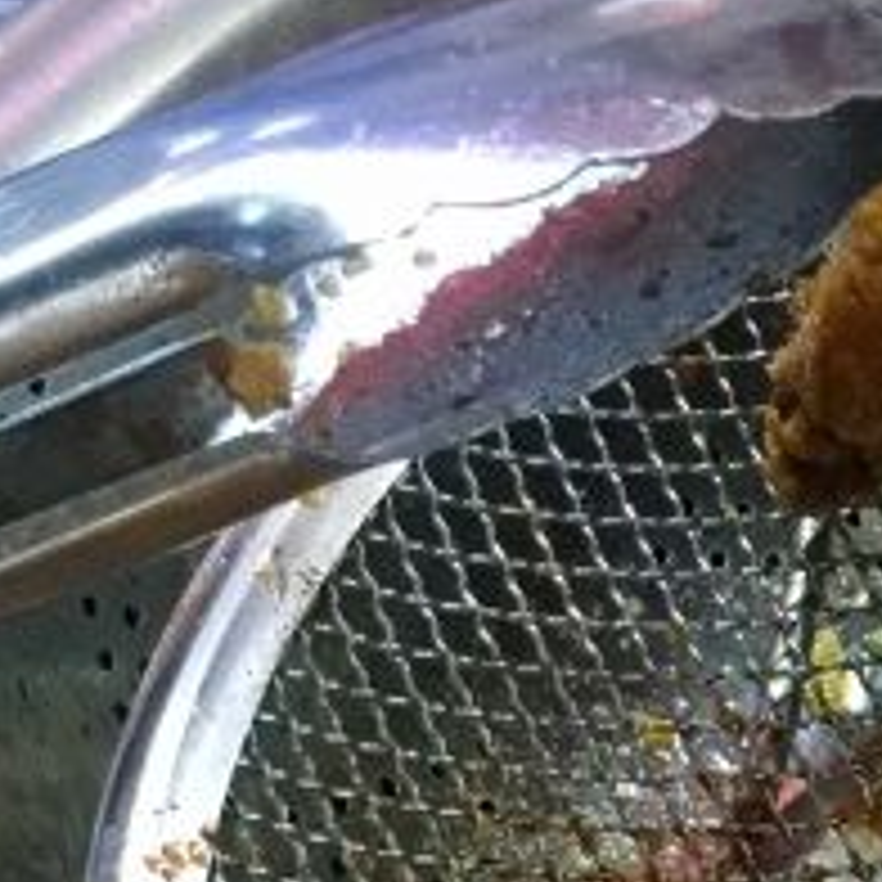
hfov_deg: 16.1
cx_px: 1346
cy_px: 1132
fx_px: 2825
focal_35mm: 98
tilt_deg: -52.8
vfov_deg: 16.8
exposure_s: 1/25
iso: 200
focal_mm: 3.3
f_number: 2.4
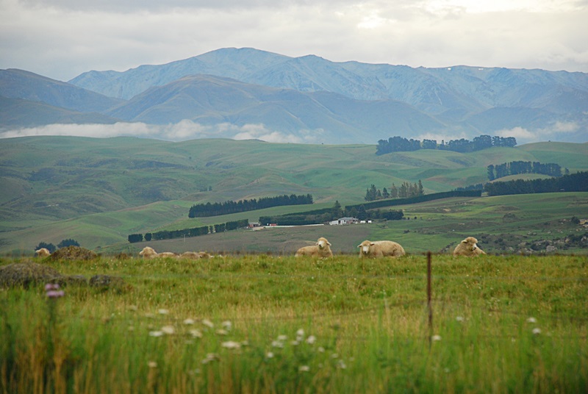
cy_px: 197
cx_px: 294
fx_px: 2748
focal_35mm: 168
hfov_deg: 12.2
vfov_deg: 8.2
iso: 400
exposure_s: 1/500
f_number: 6.3
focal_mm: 112
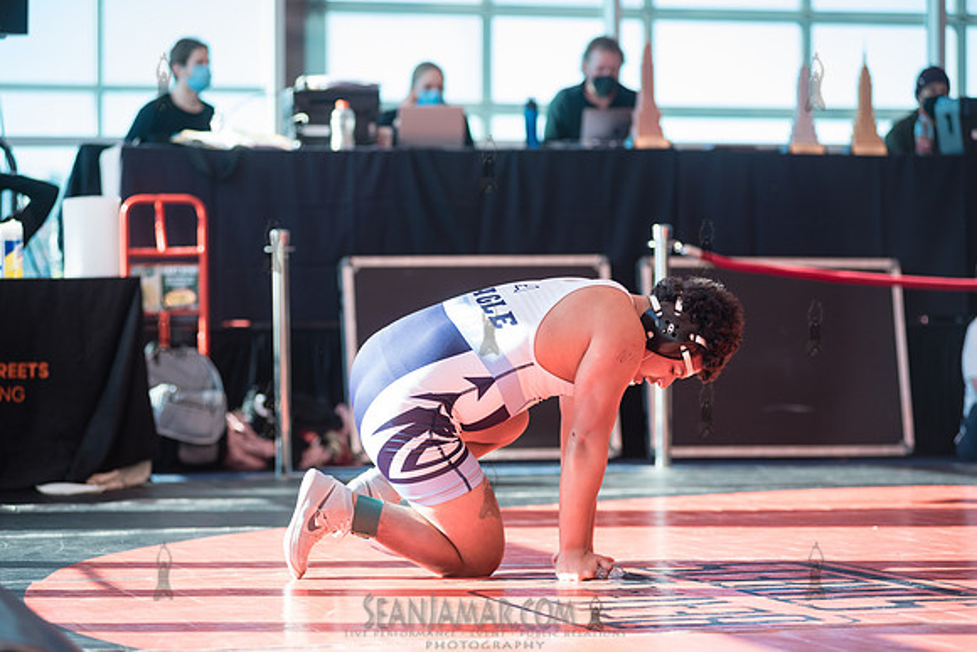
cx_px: 488
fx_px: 3393
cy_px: 326
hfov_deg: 16.4
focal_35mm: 125
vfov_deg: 11.0
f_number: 4
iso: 400
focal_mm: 125
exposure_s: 1/400
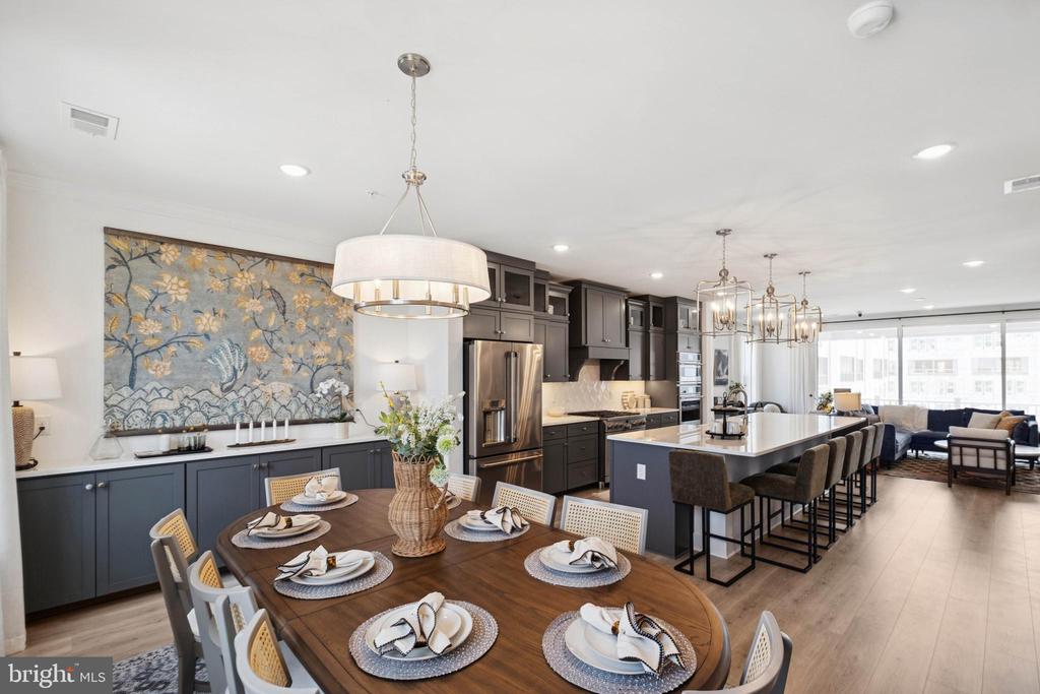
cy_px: 347
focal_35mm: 15
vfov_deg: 77.3
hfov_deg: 100.4
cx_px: 520
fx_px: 433
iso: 400
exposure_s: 1/60
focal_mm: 10
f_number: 7.1
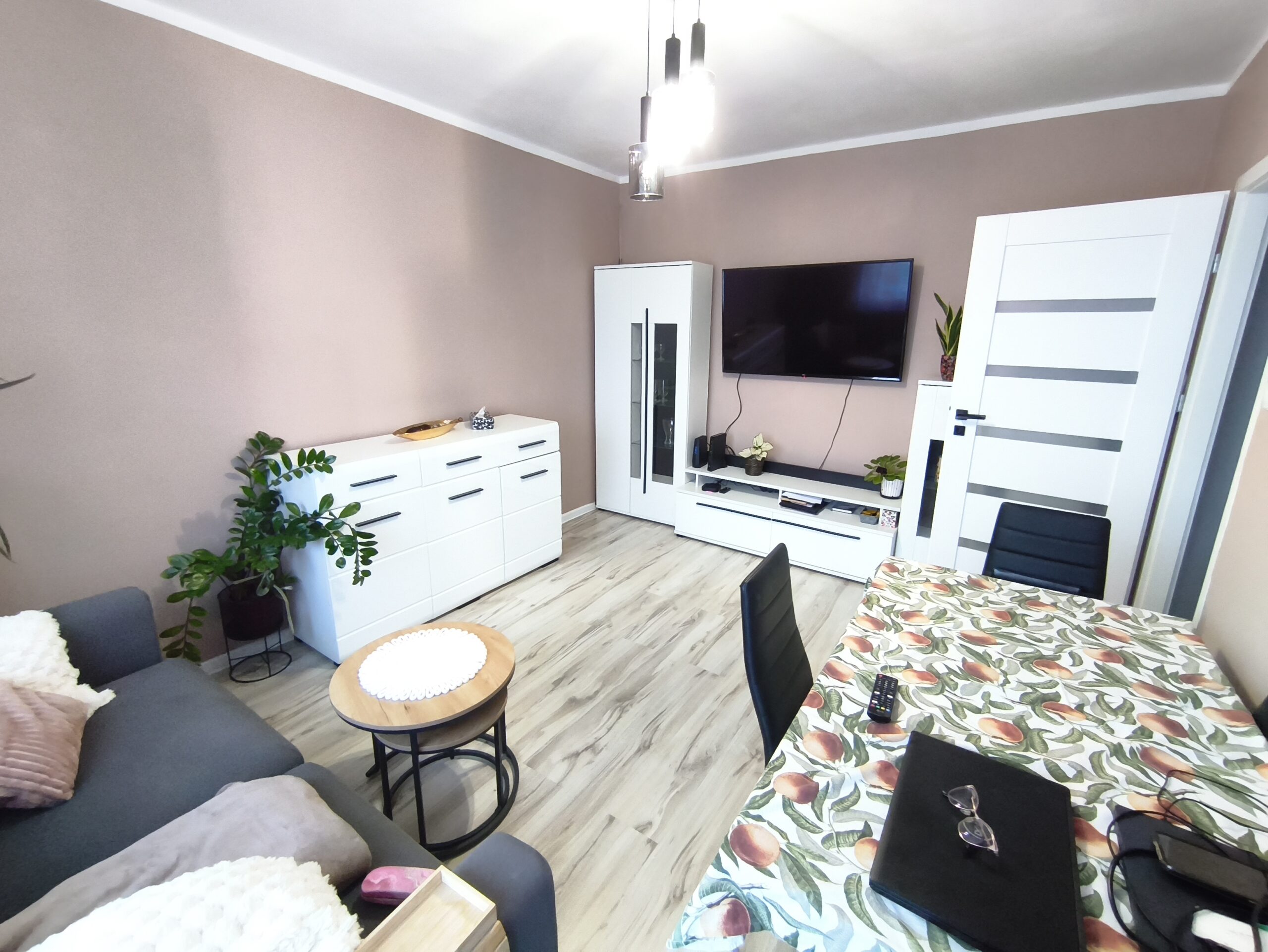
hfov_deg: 98.1
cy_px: 476
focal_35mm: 15
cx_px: 634
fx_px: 550
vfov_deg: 81.8
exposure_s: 1/25
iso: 800
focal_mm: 1.65
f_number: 2.2
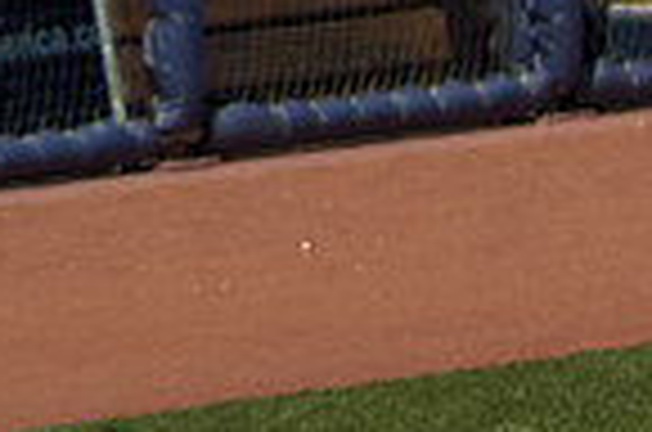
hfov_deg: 1.6
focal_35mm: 1322
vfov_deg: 1.0
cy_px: 562
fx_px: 23890
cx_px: 1061
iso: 320
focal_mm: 220
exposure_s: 1/2000
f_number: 5.6
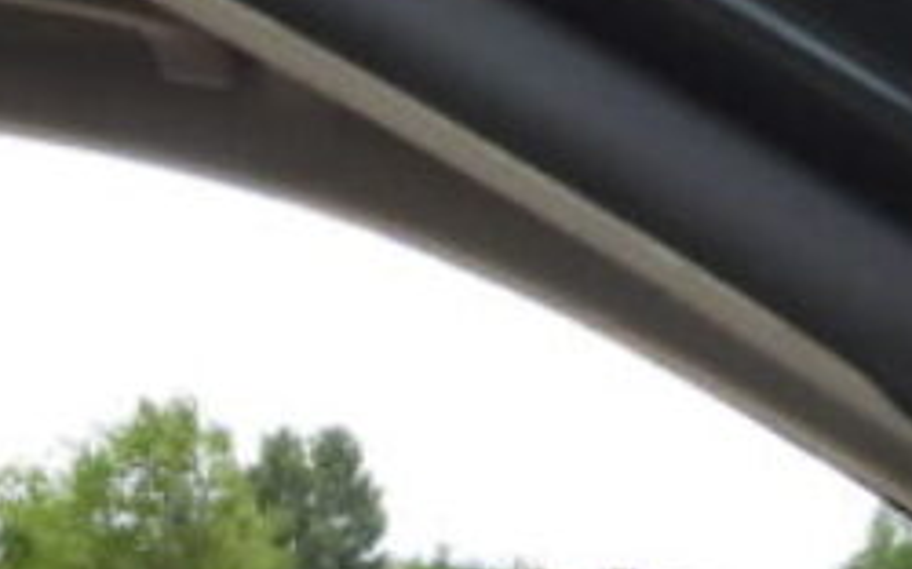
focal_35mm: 163
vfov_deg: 7.4
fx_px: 4050
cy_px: 1495
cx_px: -328
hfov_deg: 12.4
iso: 100
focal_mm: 4.3
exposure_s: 1/500
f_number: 2.8
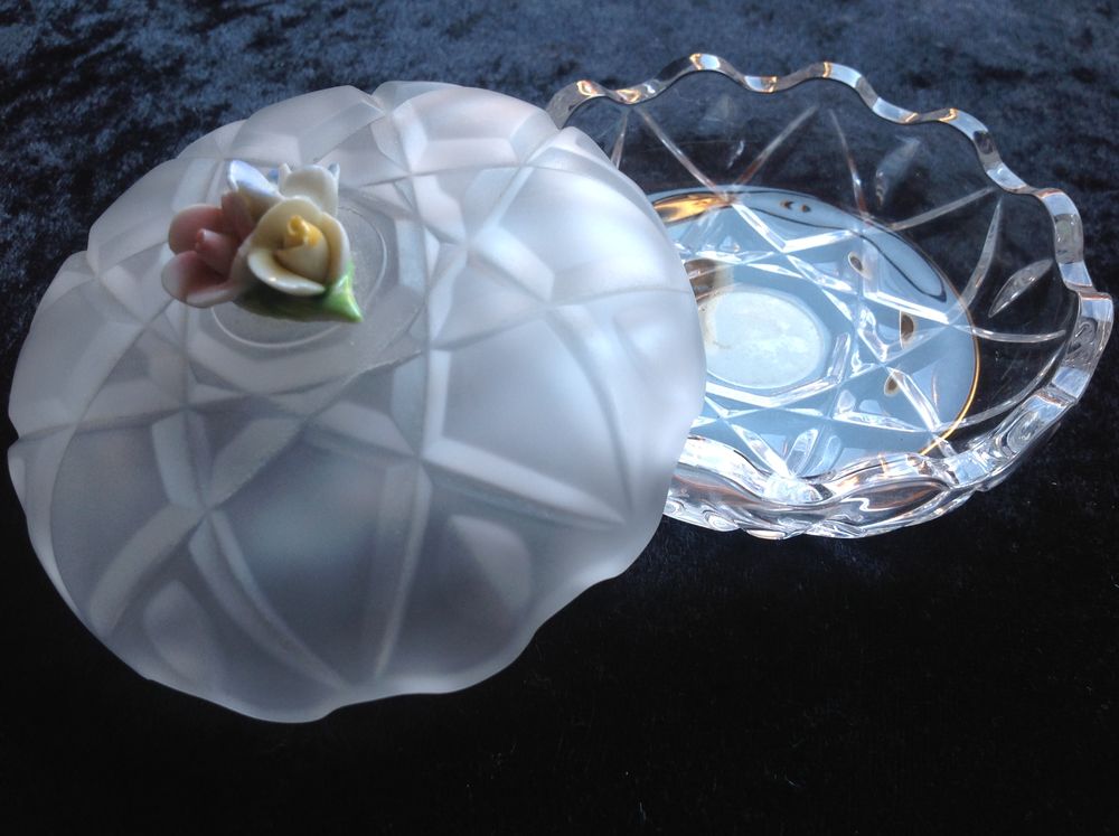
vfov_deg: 40.6
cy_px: 418
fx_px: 1130
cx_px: 560
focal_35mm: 35
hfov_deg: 52.7
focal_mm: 4.28
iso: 50
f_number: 2.4
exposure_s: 1/30
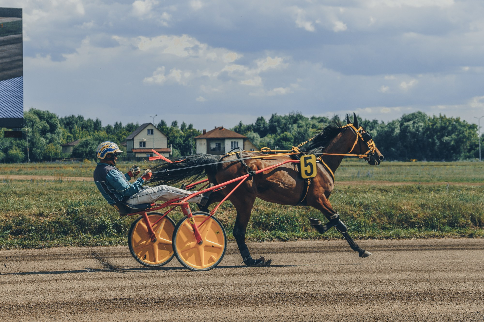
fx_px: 1344
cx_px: 196
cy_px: 138
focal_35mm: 100
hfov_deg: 20.4
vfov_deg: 13.7
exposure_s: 1/1250
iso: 50
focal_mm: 54
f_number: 4.5
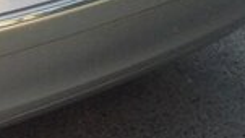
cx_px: -167
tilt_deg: -14.9
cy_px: -202
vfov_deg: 7.2
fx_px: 1020
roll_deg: -1.8
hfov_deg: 12.7
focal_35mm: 157
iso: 64
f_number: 2.4
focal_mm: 4.12
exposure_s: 1/120
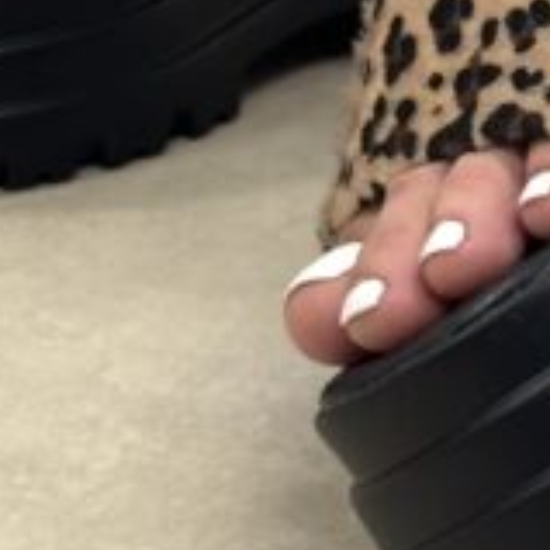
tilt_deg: -14.2
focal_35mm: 213
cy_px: -287
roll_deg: +2.0
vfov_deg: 8.0
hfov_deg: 8.2
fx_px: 3829
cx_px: 515
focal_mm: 6.86
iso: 125
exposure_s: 1/50
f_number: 1.78
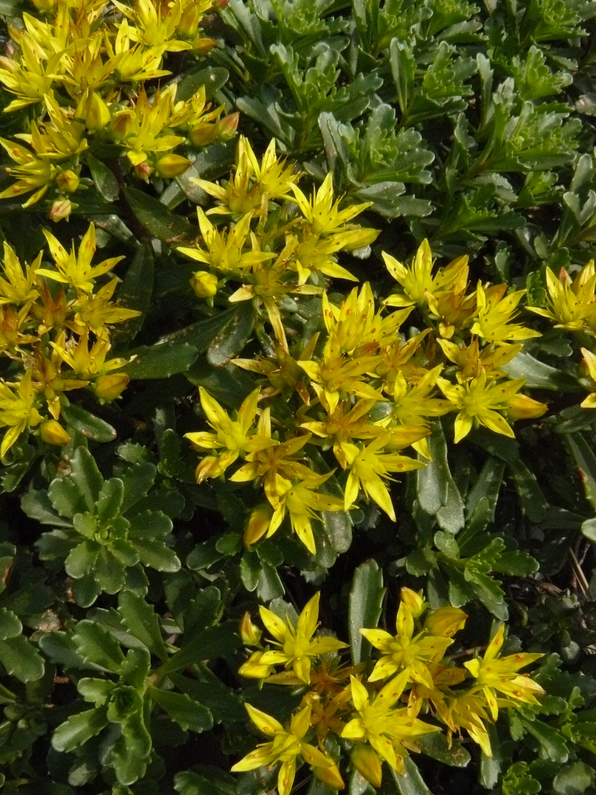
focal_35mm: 36
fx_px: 826
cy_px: 398
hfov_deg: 39.7
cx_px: 298
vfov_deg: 51.4
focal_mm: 6
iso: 400
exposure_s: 1/500
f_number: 8
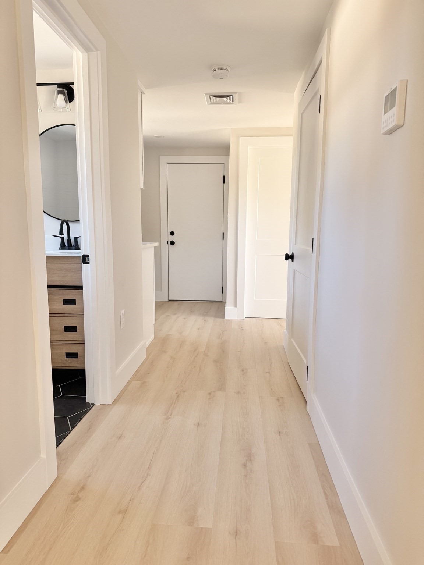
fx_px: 392
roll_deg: -0.1
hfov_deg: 56.8
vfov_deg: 71.6
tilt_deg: -7.4
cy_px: 282
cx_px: 212
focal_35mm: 24
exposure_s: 1/121
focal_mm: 6.76
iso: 160
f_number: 1.78
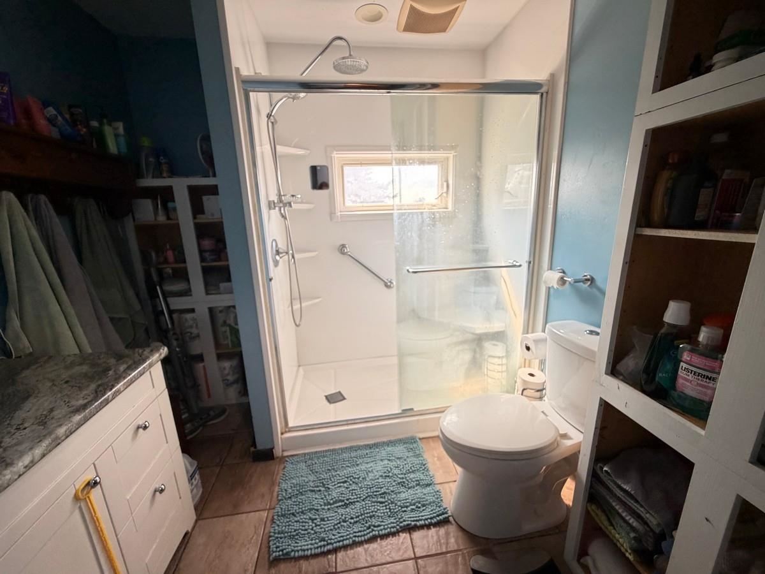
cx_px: 382
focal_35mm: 14
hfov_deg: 102.1
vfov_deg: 85.7
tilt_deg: -13.6
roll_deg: +1.4
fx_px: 309
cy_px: 287
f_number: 2.2
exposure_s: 1/60
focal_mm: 2.22
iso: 320
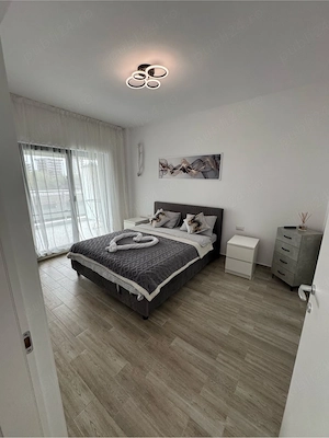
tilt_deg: -11.4
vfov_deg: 102.1
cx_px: 164
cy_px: 219
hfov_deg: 85.7
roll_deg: -0.6
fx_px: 177
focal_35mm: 14
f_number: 2.2
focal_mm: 2.22
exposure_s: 1/100
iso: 250
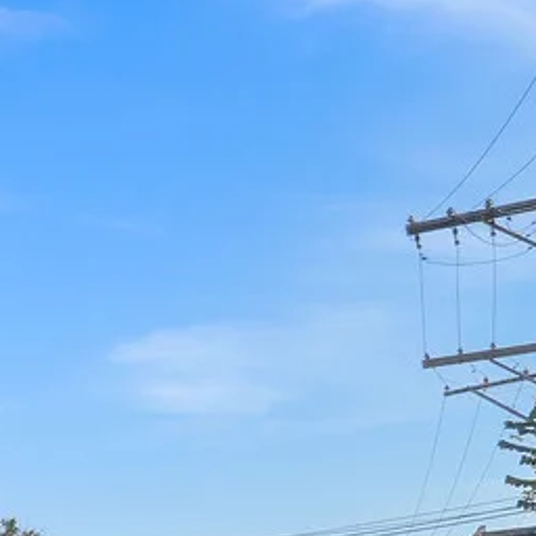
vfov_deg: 22.1
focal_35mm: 70
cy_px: 701
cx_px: -595
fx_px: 1226
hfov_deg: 16.8
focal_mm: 13
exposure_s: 1/8000
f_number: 5.6
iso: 1000
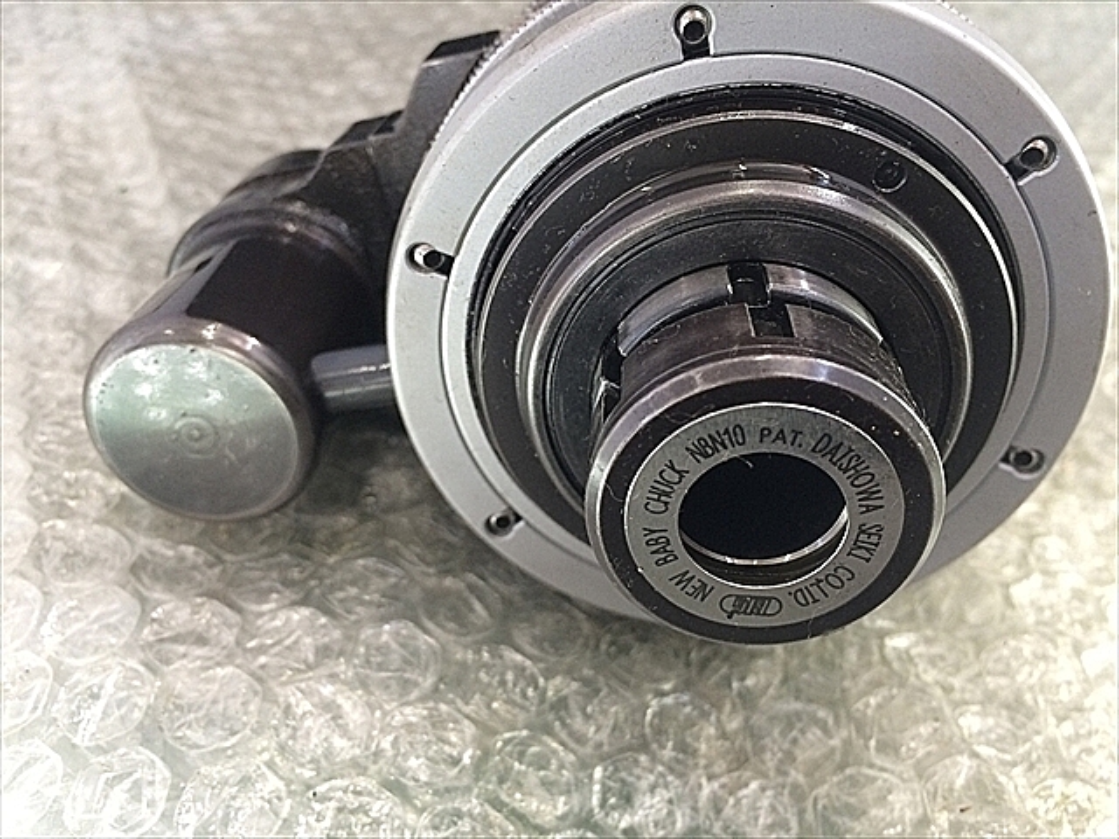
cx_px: 560
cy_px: 420
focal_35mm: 29
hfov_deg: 61.7
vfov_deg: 48.2
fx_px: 937
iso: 80
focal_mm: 4.15
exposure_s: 1/33
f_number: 2.2
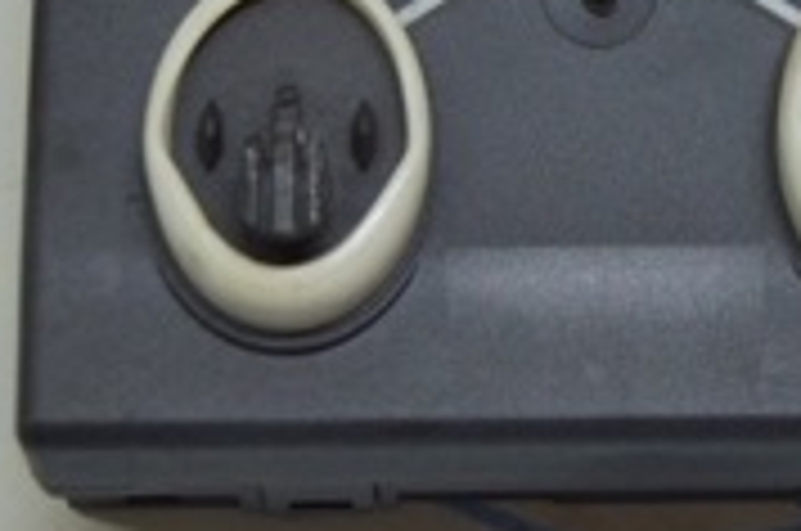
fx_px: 3238
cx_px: 554
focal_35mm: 146
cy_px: 61
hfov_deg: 14.1
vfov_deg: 9.3
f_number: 4
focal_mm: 27
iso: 400
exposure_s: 1/100
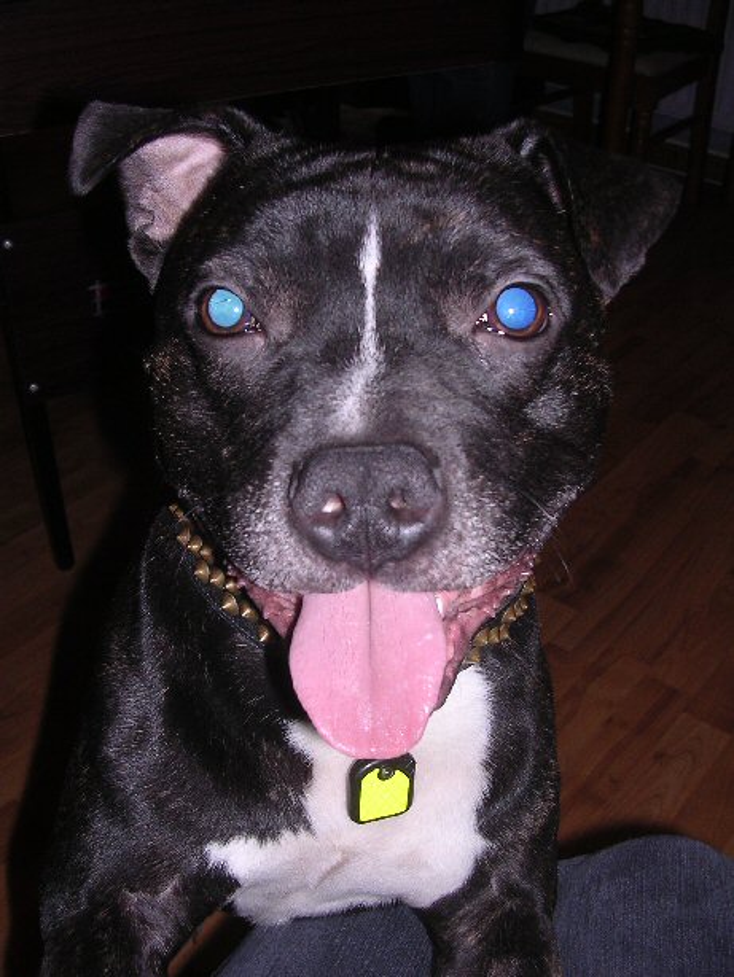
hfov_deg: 37.7
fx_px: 1074
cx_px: 367
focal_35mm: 38
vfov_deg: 49.0
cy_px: 488
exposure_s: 1/60.1
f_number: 2.8
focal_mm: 5.8
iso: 100
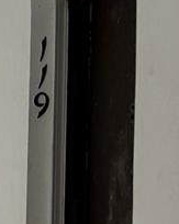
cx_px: -276
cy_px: 246
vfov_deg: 13.7
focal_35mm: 138
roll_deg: +0.6
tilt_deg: -2.7
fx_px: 915
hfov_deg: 9.7
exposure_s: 1/544
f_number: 1.78
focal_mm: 6.76
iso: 80
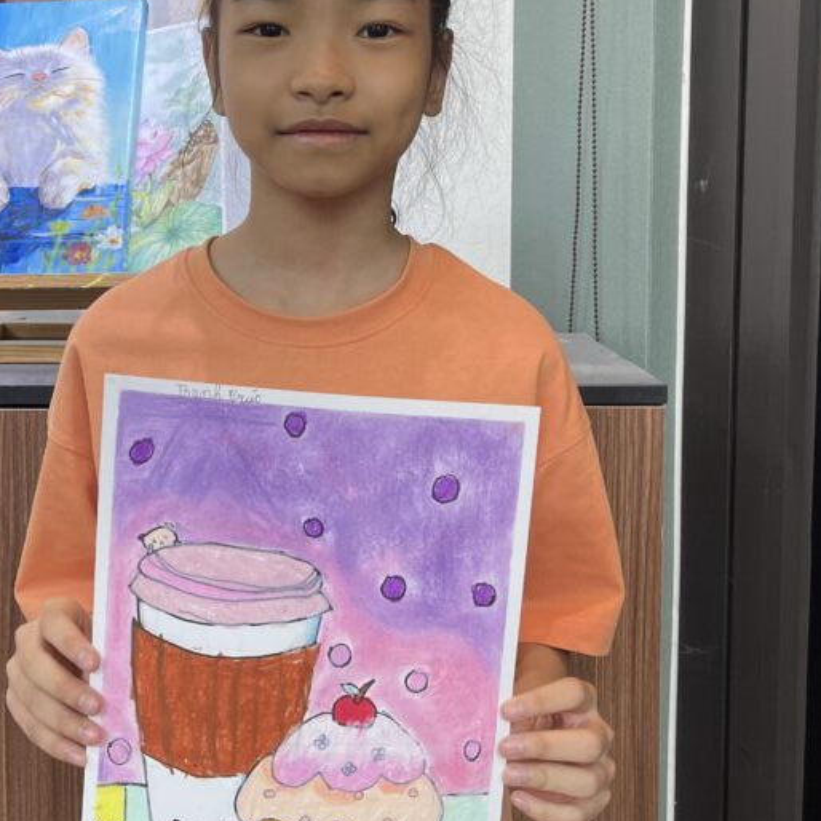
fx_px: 1154
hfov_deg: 39.1
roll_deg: +1.3
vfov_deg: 39.0
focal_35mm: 43
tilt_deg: -4.5
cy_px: 323
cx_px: 343
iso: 100
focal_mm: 5.1
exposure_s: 1/100
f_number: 1.6
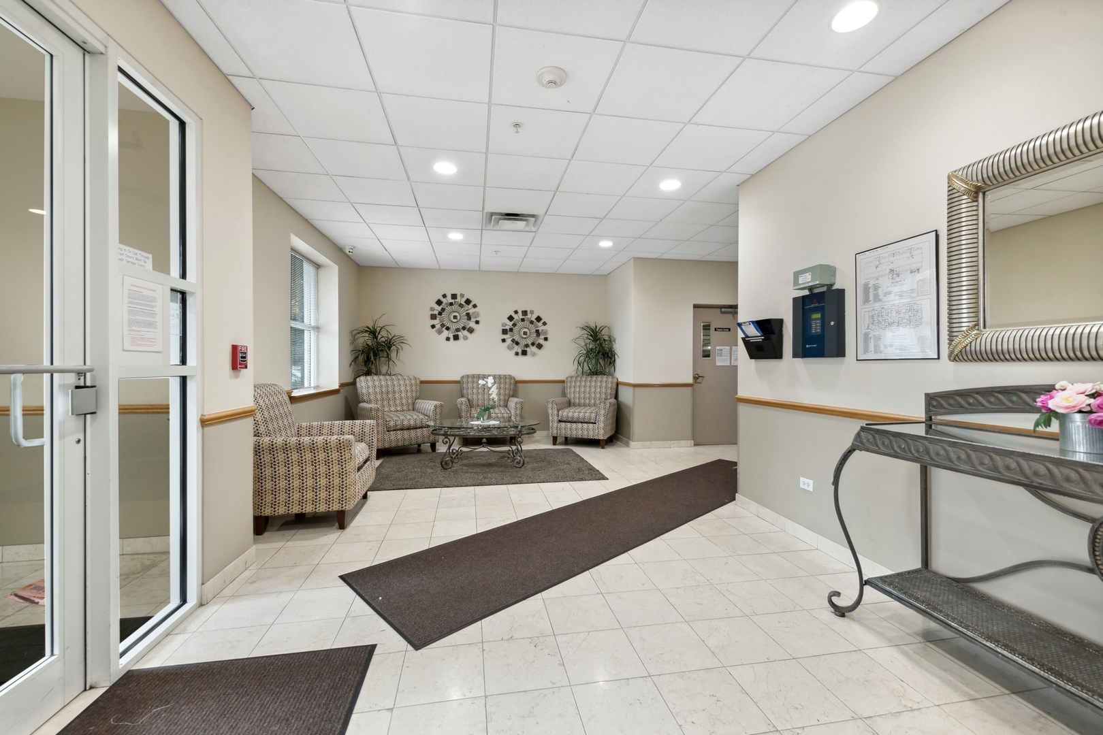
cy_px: 368
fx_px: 429
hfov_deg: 104.3
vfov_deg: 81.2
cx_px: 552
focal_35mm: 14
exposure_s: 1/4
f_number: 9.5
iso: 200
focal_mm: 14
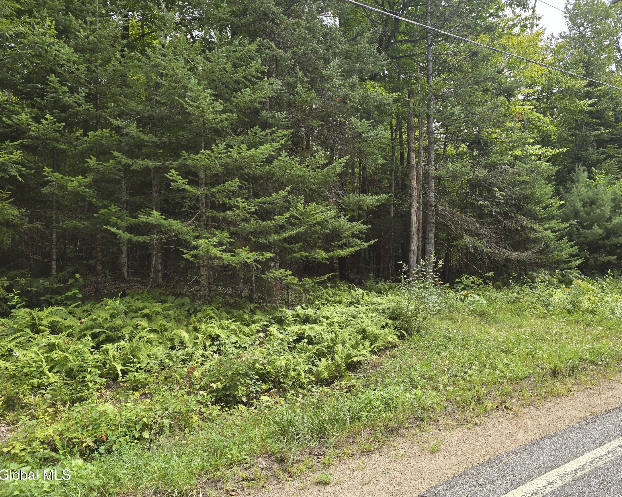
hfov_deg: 70.2
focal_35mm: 24
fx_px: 442
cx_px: 329
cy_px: 249
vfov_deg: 58.8
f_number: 1.7
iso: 12
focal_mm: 6.3
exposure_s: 1/206
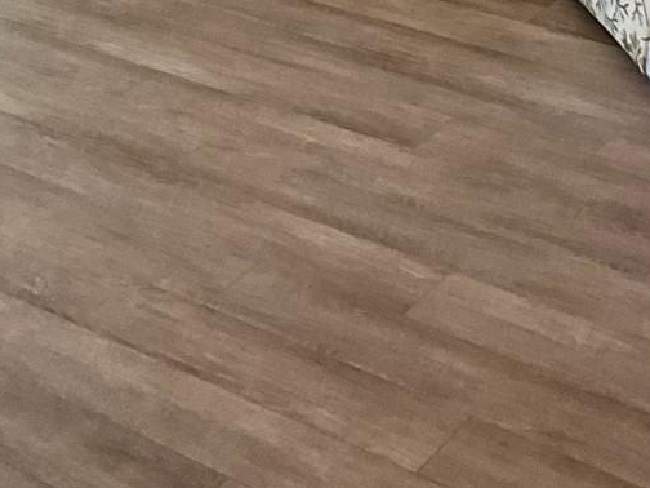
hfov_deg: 21.2
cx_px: 460
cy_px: -114
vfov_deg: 15.4
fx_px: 1728
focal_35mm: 92
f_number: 1.8
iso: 125
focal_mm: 3
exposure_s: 1/60
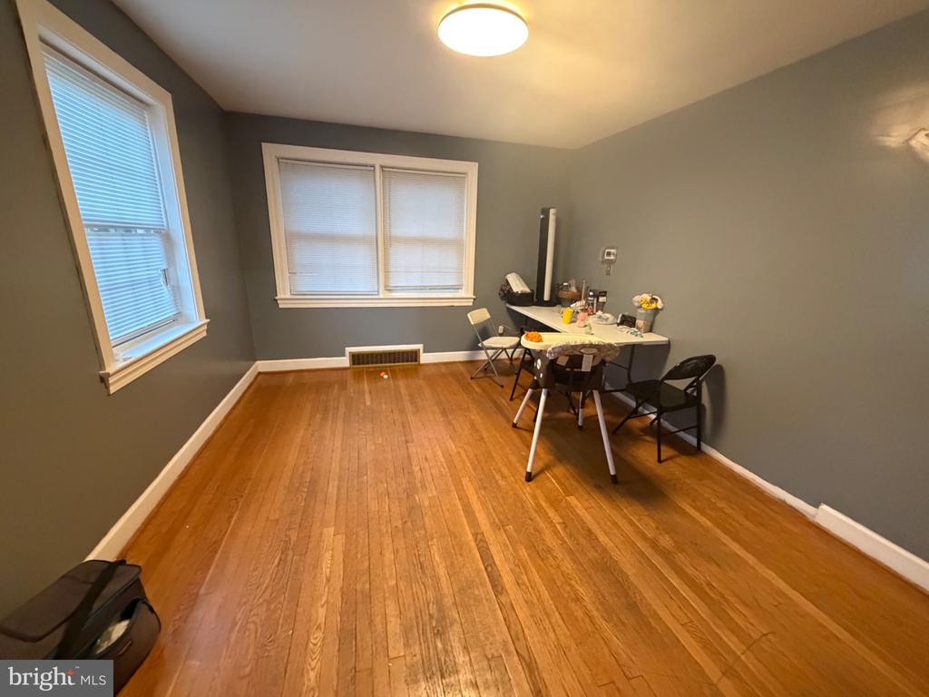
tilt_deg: -15.9
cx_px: 464
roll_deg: -1.4
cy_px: 348
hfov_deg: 102.1
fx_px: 376
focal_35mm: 14
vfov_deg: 85.7
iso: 800
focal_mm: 2.22
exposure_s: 1/60
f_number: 2.2
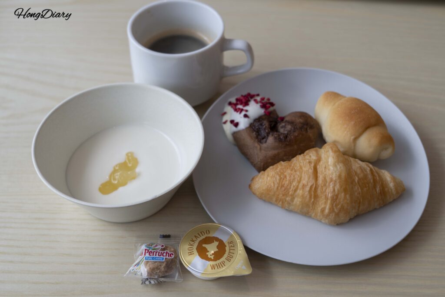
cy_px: 148
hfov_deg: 41.1
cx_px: 222
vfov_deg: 28.1
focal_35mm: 48
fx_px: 593
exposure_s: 1/60
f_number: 5.6
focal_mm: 48
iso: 100
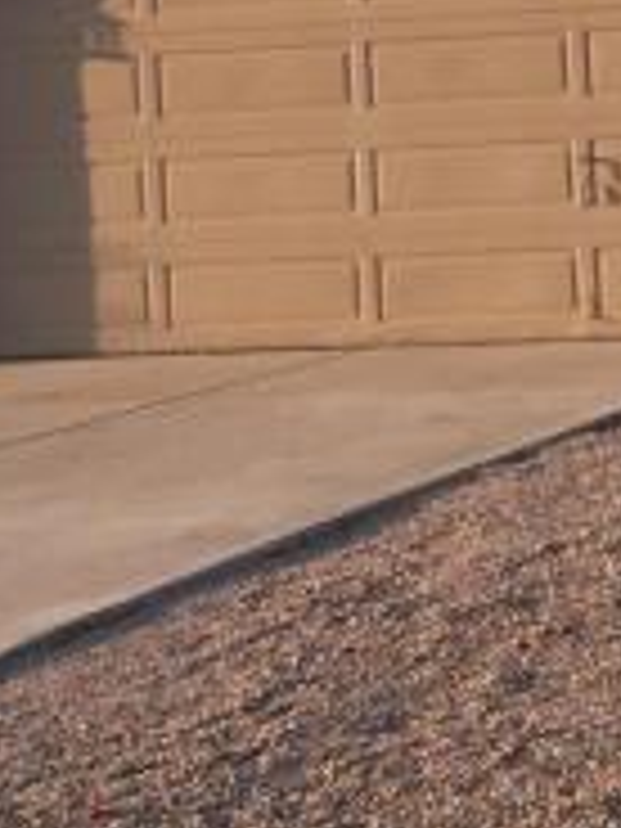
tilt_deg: +0.1
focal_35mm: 121
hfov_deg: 11.3
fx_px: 2894
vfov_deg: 16.1
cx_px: 1170
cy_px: 68
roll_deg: +1.9
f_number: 2.2
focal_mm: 4.15
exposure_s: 1/732
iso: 32
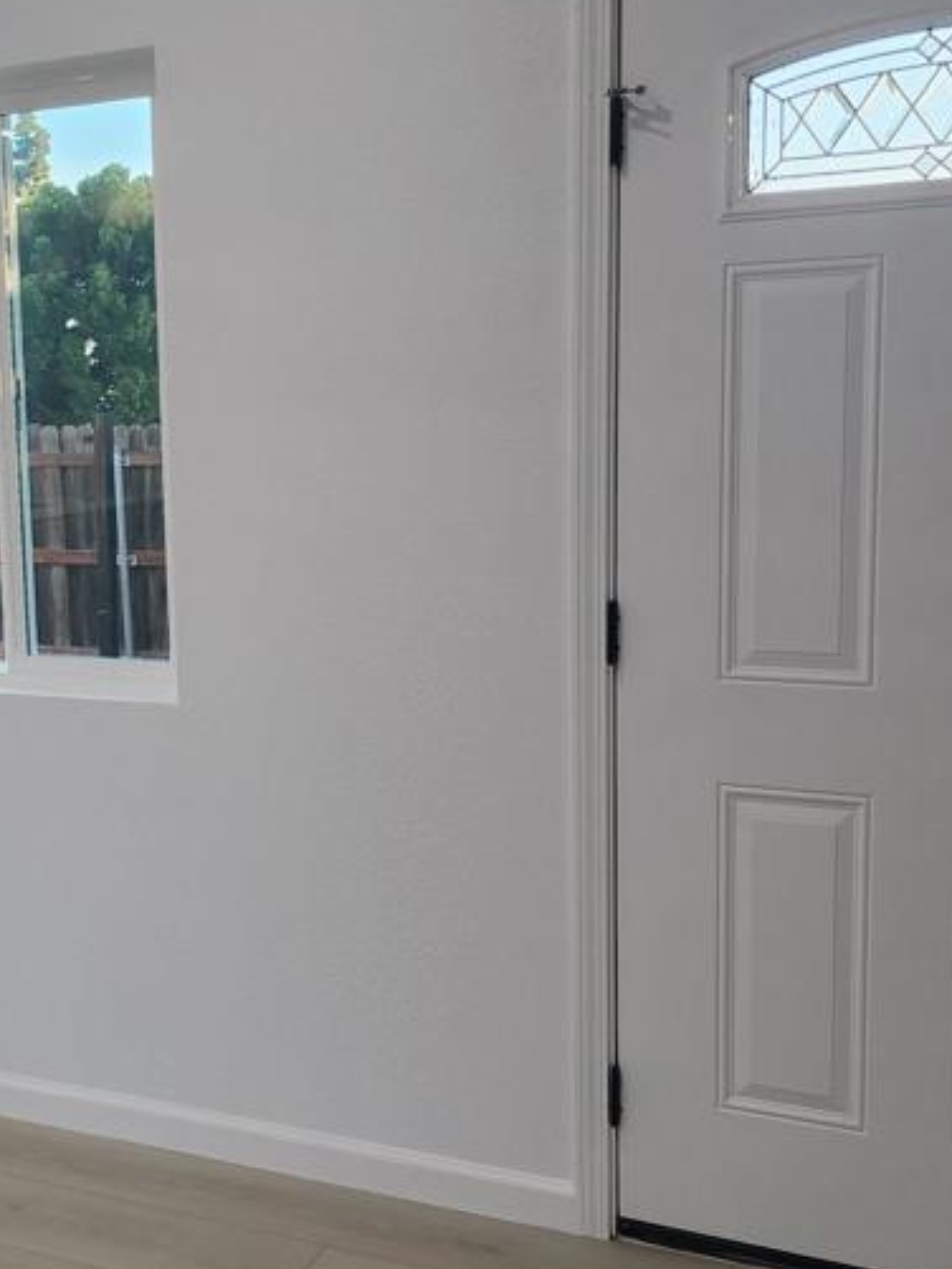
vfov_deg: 40.4
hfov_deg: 30.1
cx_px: 175
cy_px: 616
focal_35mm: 47
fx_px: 1723
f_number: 1.8
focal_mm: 6.4
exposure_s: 1/180
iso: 125
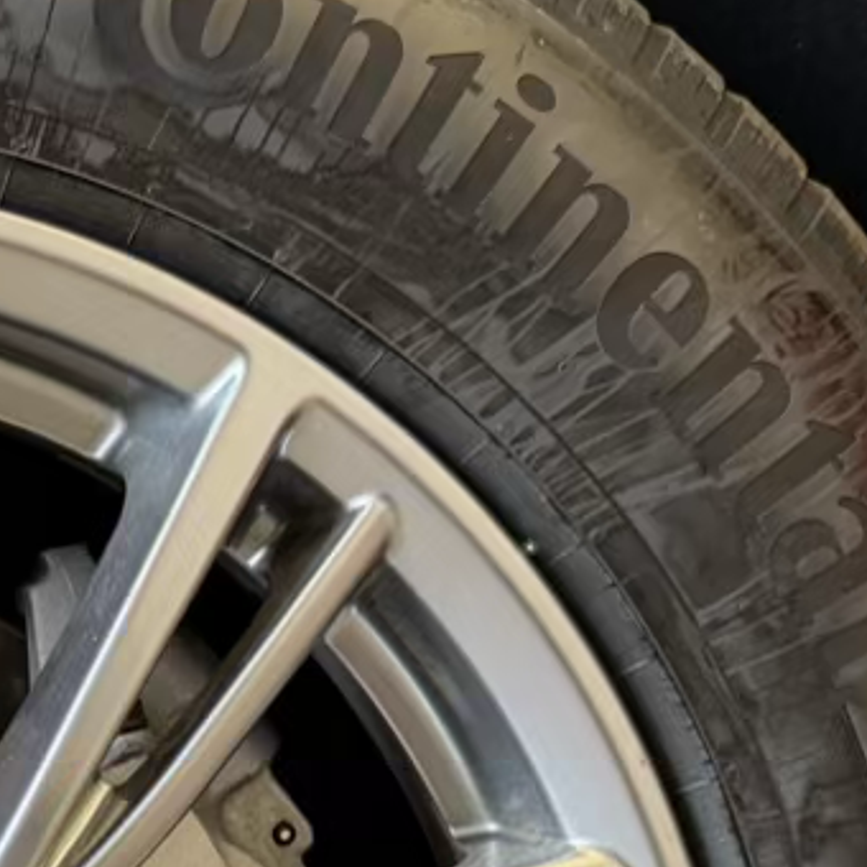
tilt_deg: -10.7
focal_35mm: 107
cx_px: -300
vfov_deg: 15.6
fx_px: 3032
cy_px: 1093
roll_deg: -0.3
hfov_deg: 15.4
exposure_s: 1/120
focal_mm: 6.76
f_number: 1.78
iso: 200
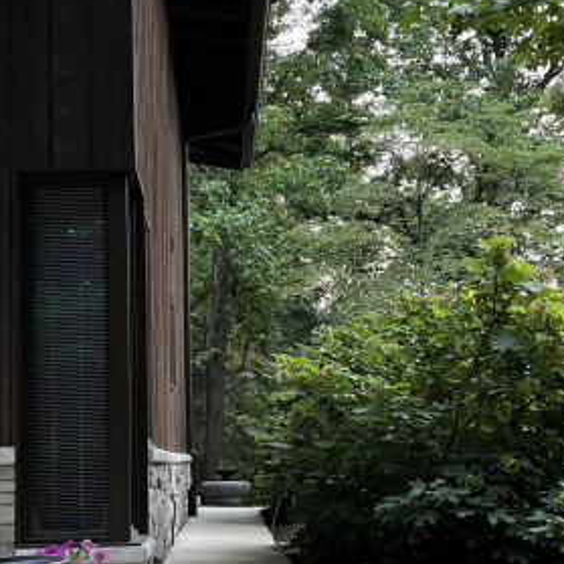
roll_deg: +0.8
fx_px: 1014
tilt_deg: +5.6
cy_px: 373
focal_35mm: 55
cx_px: 178
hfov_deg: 30.8
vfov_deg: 30.9
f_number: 1.6
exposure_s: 1/30
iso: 640
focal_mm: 5.1
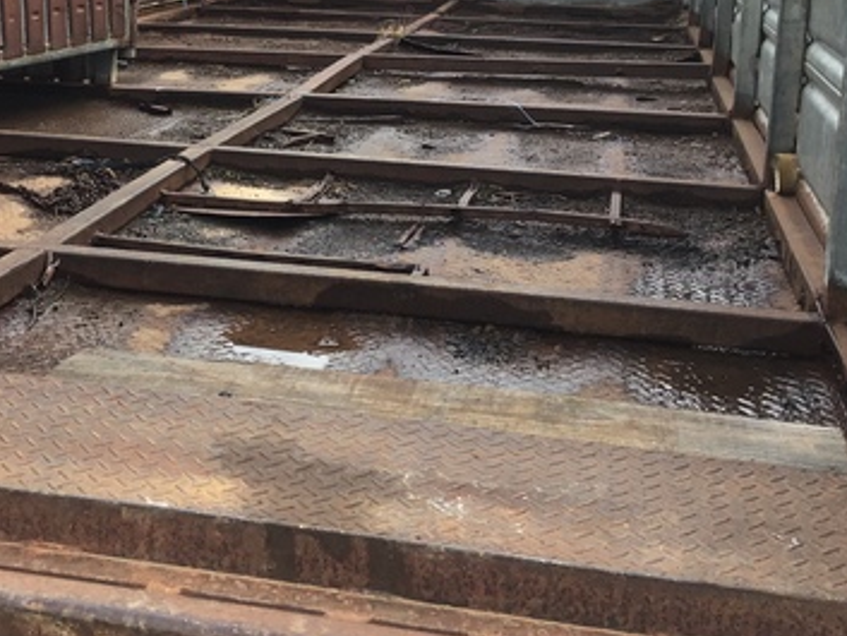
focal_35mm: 58
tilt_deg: -10.7
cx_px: 240
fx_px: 1420
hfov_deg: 32.7
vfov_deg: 24.9
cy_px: 133
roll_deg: -1.6
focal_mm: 3.3
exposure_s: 1/306
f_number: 2.4
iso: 25
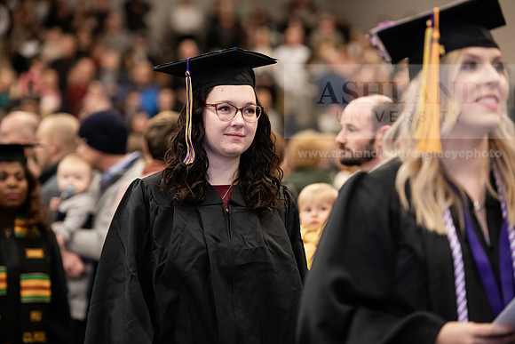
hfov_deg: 15.8
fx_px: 1860
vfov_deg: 10.6
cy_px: 172
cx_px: 258
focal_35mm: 130
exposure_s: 1/200
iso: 2000
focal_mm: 130
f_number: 3.2
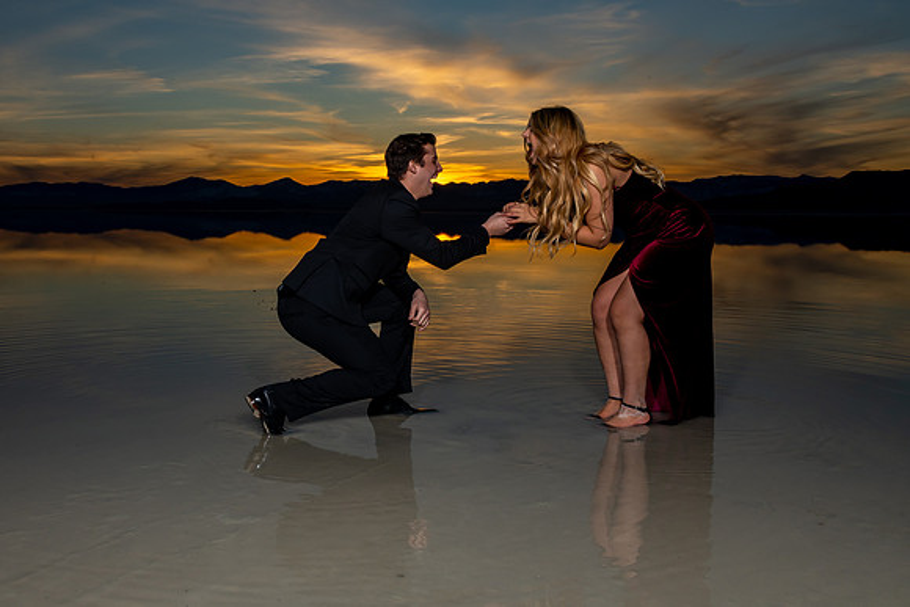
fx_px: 913
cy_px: 230
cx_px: 348
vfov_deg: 36.6
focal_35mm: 36
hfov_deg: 52.5
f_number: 18
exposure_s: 1/200
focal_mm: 27
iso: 200
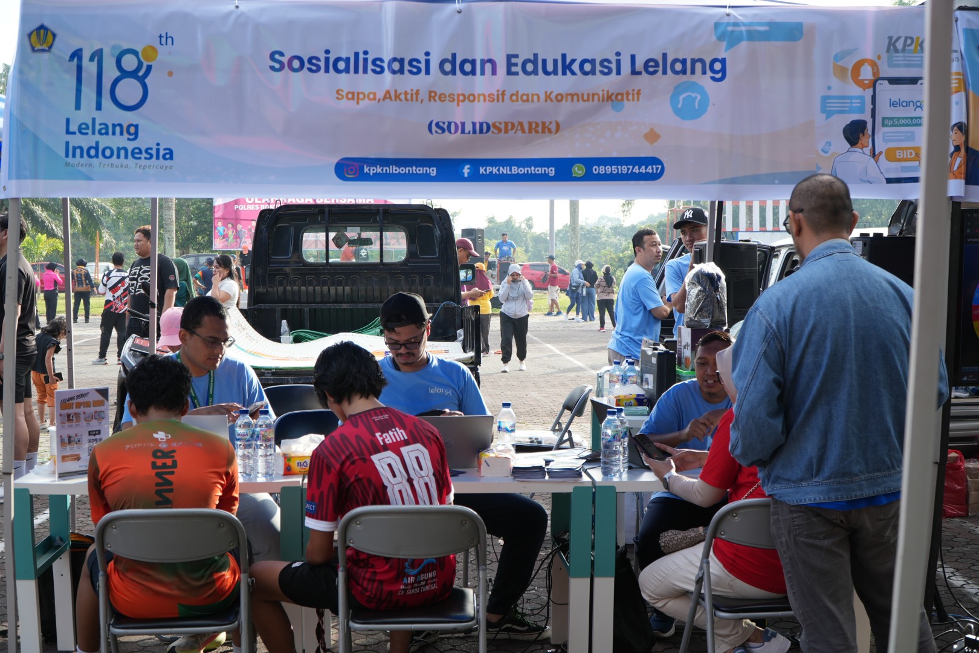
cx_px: 490
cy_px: 326
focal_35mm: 44
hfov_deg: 45.0
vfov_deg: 30.8
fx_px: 1183
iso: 100
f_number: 4.5
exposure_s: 1/100
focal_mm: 29
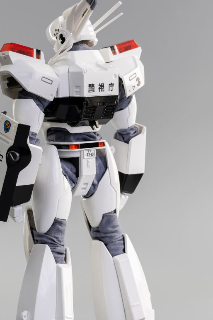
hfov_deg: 9.8
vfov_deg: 14.6
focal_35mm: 140
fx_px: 1242
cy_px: 191
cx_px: 79
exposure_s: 1/3
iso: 160
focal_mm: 90
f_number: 13
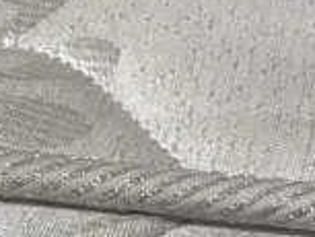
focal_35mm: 427
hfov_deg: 4.6
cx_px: -290
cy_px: 270
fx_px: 3889
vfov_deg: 3.5
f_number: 2.2
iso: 640
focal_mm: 7.5
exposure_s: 1/60
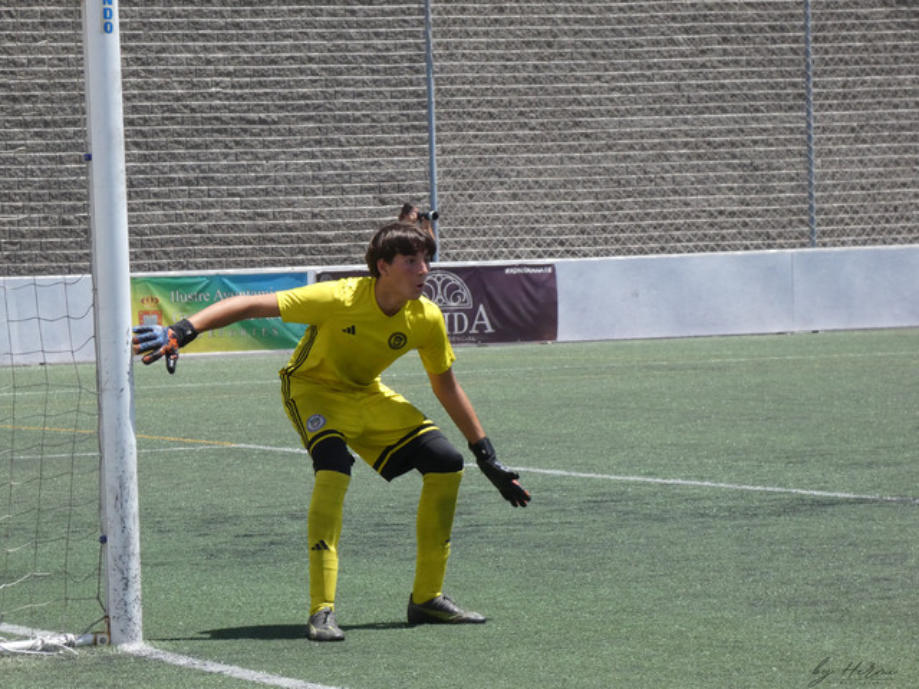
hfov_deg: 10.8
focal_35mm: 183
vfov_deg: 8.1
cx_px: 460
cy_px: 344
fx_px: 4858
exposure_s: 1/1000
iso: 320
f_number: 5.5
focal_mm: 32.7
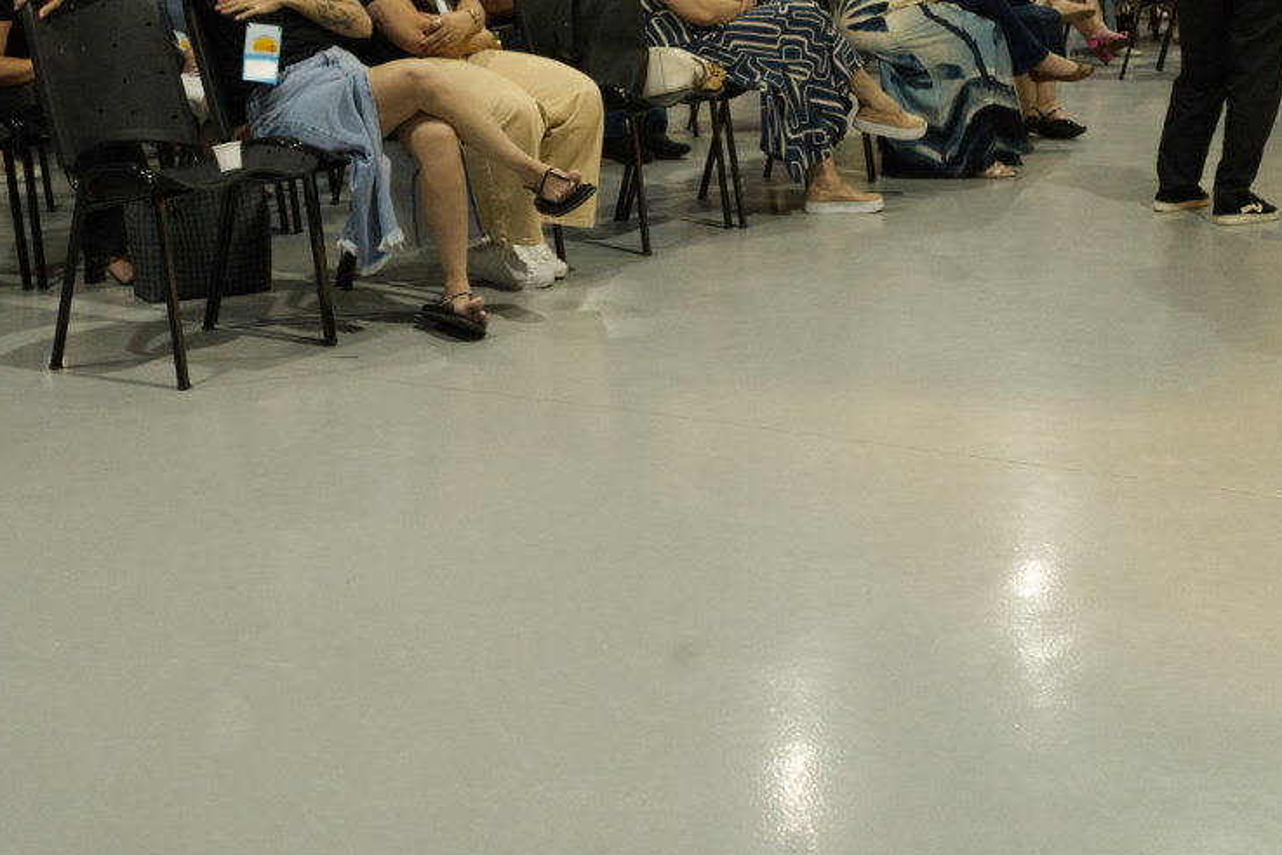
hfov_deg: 34.8
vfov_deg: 23.4
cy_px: 168
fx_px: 2031
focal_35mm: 57
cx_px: 442
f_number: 5.6
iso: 10000
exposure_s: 1/80
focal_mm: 35
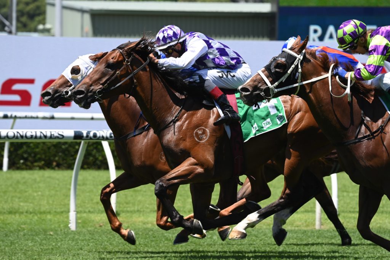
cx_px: 195
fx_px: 2817
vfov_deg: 5.3
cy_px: 130
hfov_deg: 7.9
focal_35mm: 260
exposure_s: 1/1600
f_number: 8
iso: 800
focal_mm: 260
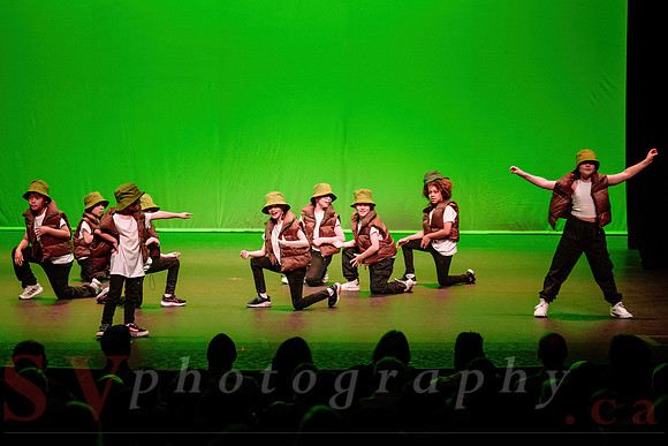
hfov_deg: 20.0
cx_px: 334
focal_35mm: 102
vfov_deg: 13.4
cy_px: 223
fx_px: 1893
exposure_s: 1/320
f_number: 2.8
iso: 1250
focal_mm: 102
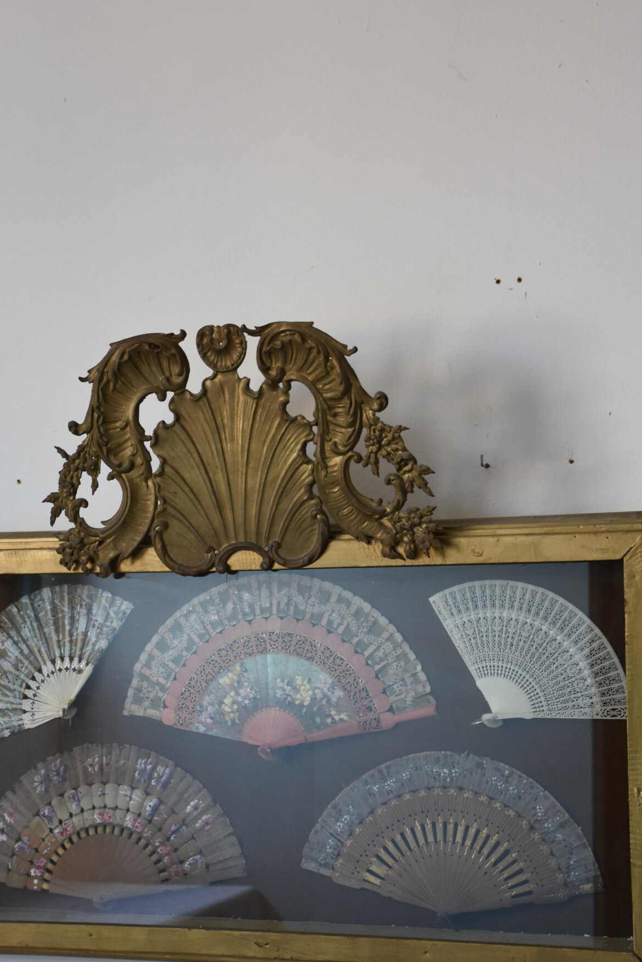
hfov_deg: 18.2
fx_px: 2006
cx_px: 302
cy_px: 609
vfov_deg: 26.9
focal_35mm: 75
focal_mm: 34
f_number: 5
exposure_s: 1/100
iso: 800
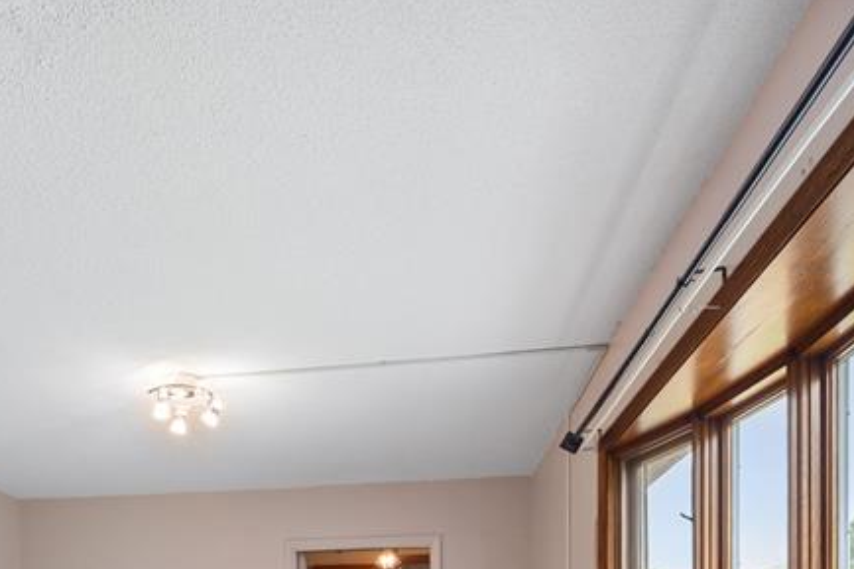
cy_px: 661
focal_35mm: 33
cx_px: 260
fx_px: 782
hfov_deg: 55.6
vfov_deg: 33.5
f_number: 11
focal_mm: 14
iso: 100
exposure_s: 1/1.25
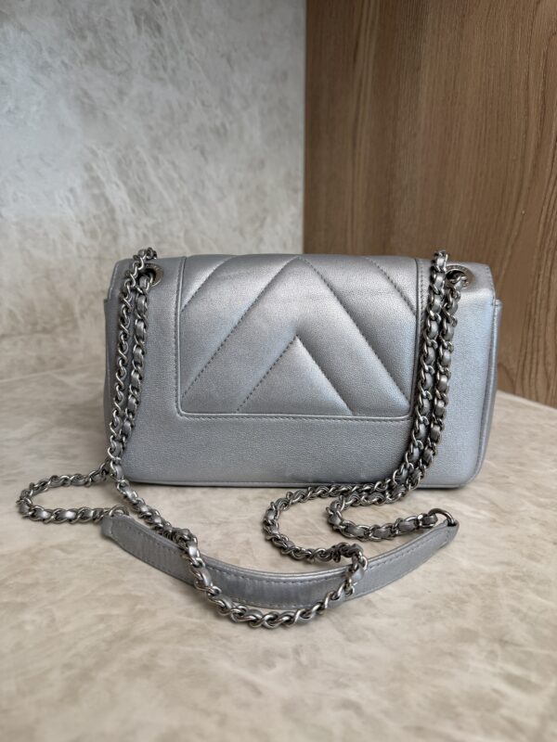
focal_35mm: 24
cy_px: 371
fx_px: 515
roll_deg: +0.1
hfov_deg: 56.8
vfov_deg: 71.6
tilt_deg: -20.1
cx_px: 278
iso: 64
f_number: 1.78
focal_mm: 6.76
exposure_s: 1/120
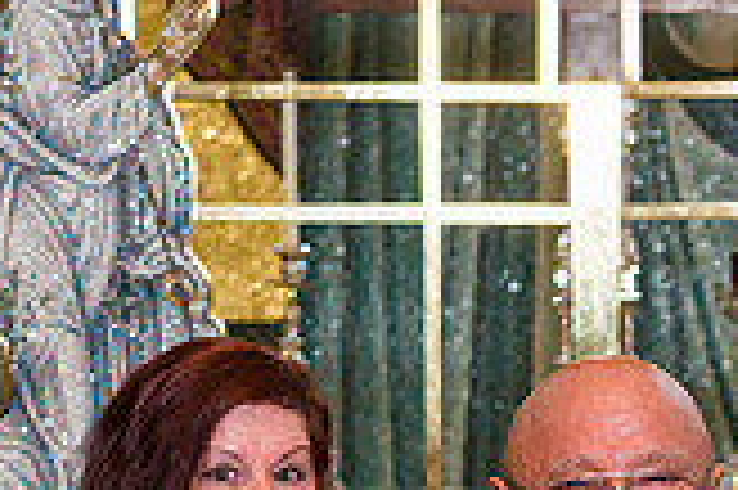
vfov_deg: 6.6
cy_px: 710
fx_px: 4198
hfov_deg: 10.0
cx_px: 670
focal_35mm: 205
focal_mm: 58
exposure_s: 1/160
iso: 1250
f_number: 5.6
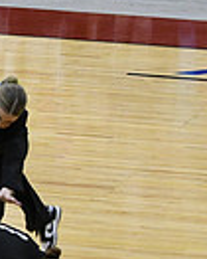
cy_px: 137
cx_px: -325
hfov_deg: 3.5
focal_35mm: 437
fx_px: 3343
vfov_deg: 4.4
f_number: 4
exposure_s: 1/250
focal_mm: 70
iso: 2500
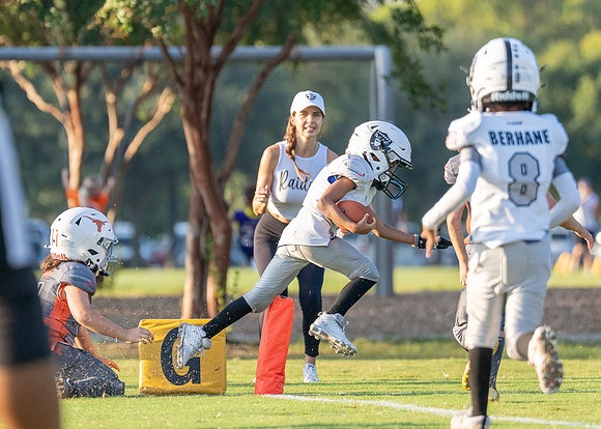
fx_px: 7752
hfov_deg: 4.4
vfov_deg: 3.2
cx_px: 256
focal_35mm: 454
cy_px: 167
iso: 320
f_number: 2.8
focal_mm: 200
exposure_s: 1/2500
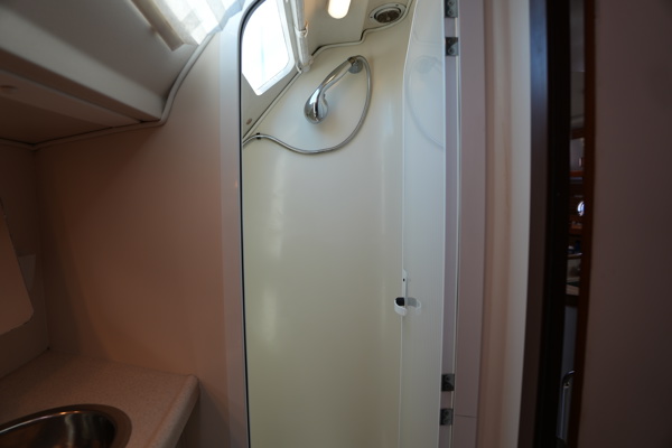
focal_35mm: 18
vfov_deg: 67.4
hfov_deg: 90.0
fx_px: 336
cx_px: 336
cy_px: 224
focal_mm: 12
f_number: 2
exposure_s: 1/125
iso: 100
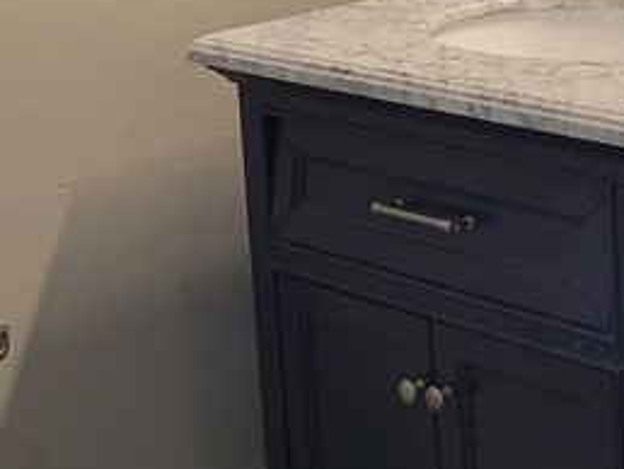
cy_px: -36
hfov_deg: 18.4
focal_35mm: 103
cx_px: 658
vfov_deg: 14.1
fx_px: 1858
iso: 320
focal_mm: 5.4
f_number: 1.8
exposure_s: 1/120
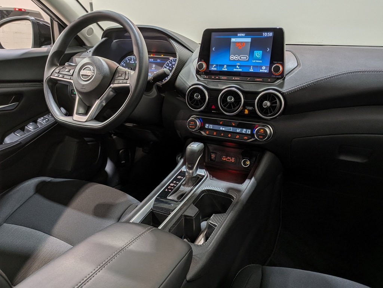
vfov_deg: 56.8
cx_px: 192
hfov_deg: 71.6
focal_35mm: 24
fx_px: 266
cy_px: 144
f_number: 1.7
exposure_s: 1/120
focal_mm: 4.53
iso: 28
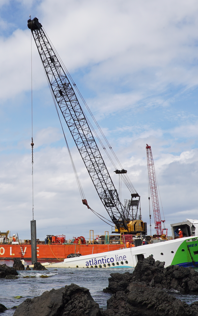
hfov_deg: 21.5
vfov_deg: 34.0
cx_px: 56
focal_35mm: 60
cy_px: 157
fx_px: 518
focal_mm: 35
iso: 125
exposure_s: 1/60
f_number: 22
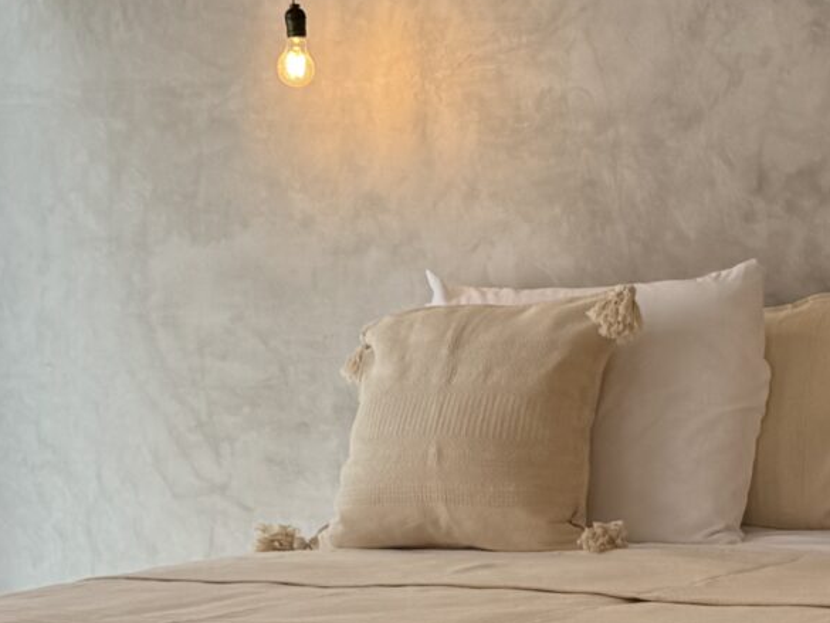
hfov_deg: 18.4
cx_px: 742
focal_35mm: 105
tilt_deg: -4.4
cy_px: 484
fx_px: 2518
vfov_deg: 14.0
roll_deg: +2.6
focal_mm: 6.76
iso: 64
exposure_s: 1/155
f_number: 1.78
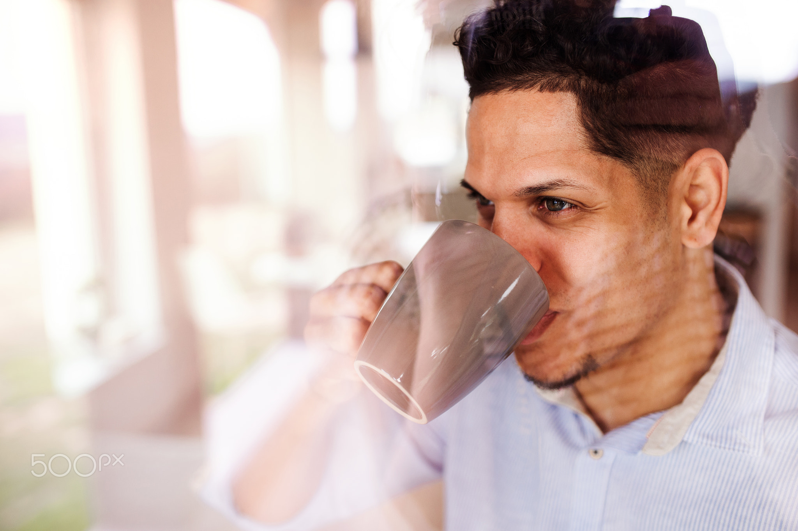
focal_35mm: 35
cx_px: 399
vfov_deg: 37.8
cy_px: 266
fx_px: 775
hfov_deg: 54.5
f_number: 2.5
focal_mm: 35
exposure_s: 1/400
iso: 640
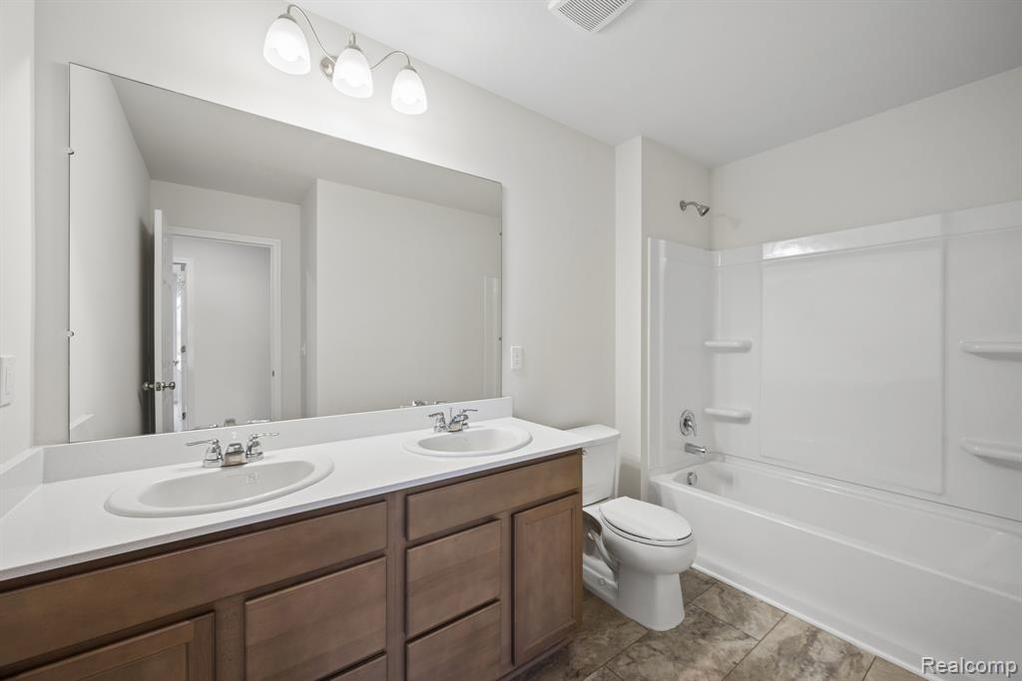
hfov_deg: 104.2
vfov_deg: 81.2
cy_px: 340
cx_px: 511
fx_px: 397
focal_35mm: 14
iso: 64
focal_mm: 14
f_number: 9
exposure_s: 1
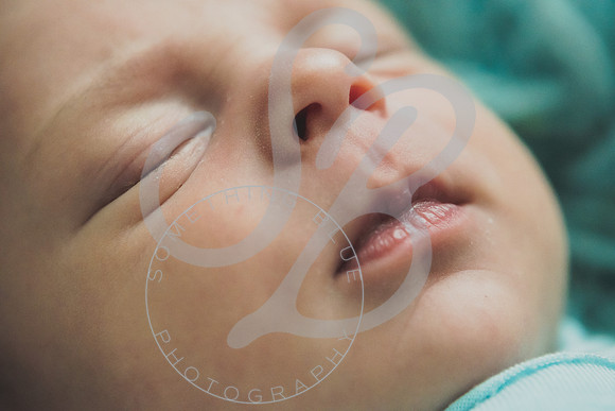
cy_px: 206
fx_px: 1196
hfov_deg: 28.8
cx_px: 308
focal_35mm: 70
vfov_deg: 19.5
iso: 3200
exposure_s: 1/125
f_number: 5.6
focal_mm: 70
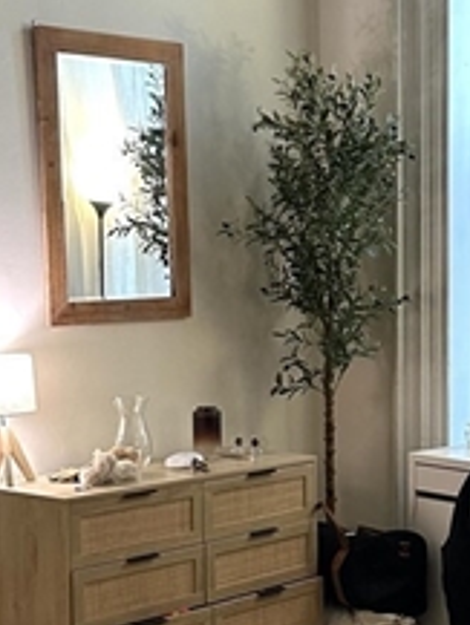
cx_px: 355
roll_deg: -0.5
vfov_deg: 22.8
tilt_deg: -6.4
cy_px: 449
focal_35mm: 85
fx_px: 1537
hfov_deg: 17.3
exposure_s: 1/60
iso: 200
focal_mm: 6.86
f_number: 1.78
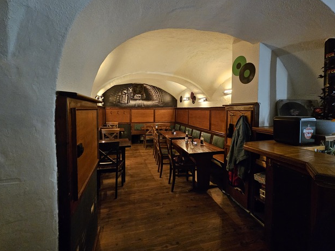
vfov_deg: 85.5
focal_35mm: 14
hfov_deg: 102.0
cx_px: 174
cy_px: 117
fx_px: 135
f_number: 2.2
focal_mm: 2.2
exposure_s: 1/25
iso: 800
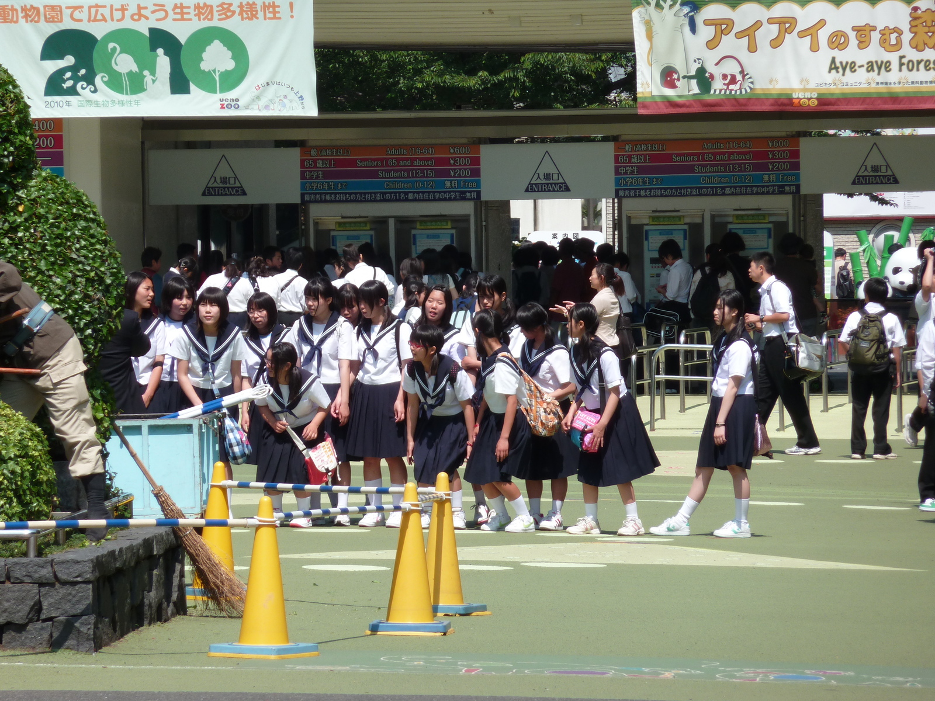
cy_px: 350
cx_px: 468
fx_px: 8103
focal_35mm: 300
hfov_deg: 6.6
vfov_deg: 5.0
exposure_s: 1/400
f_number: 4.9
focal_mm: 49.2
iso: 80
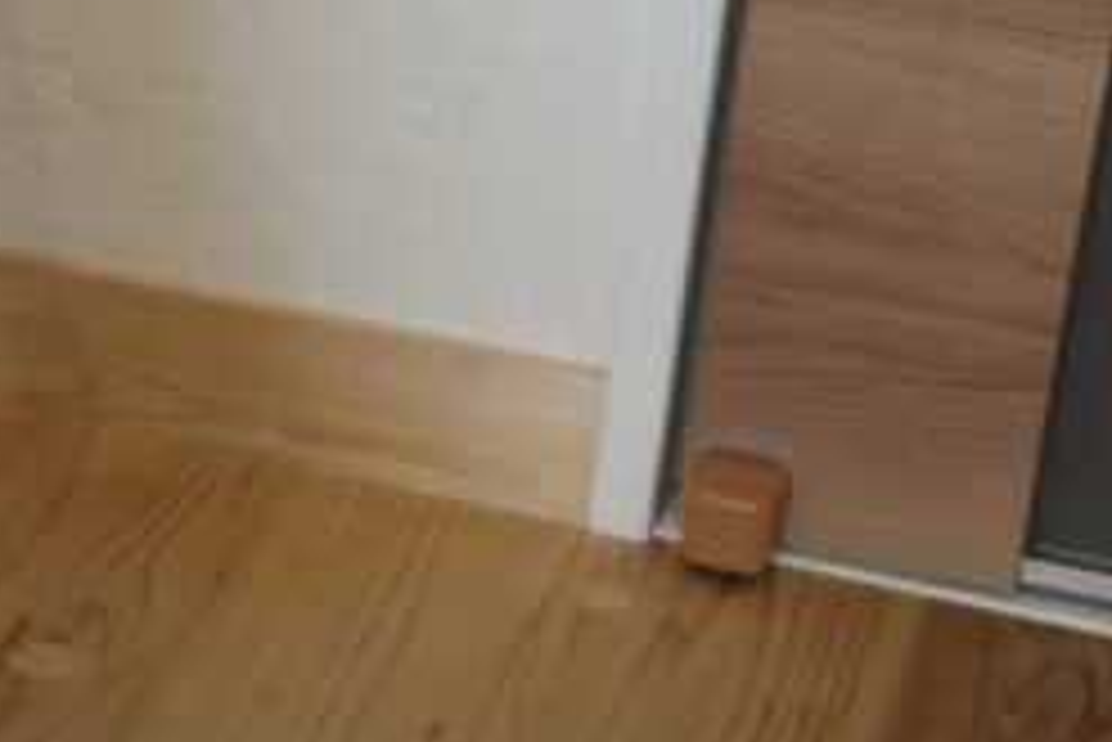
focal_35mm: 166
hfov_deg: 11.2
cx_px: -1117
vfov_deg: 8.3
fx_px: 5130
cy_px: 308
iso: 800
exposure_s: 1/25
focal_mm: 26
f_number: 2.8
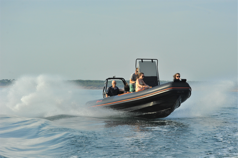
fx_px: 766
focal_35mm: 116
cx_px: 119
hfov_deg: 17.7
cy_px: 79
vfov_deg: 11.8
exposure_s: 1/2500
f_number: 8
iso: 1250
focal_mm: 116
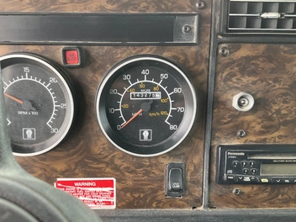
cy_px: 120
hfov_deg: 55.2
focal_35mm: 33
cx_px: 132
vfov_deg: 42.9
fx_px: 282
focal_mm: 3
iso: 64
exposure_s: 1/122
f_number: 1.8
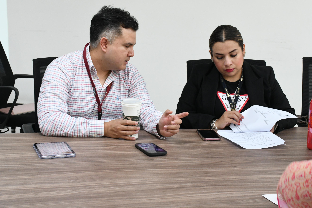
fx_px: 563
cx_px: 156
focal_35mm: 65
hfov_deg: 31.0
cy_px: 95
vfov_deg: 20.9
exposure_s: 1/50
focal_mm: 38
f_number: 11
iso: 3200
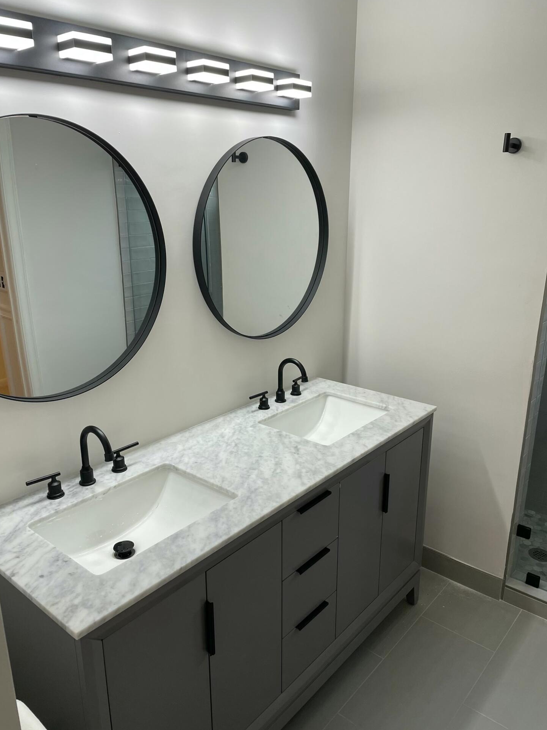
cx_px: 263
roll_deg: -0.1
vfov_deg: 65.3
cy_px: 368
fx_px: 569
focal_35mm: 27
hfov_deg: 51.3
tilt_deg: -18.5
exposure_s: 1/120
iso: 64
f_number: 1.6
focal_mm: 4.2
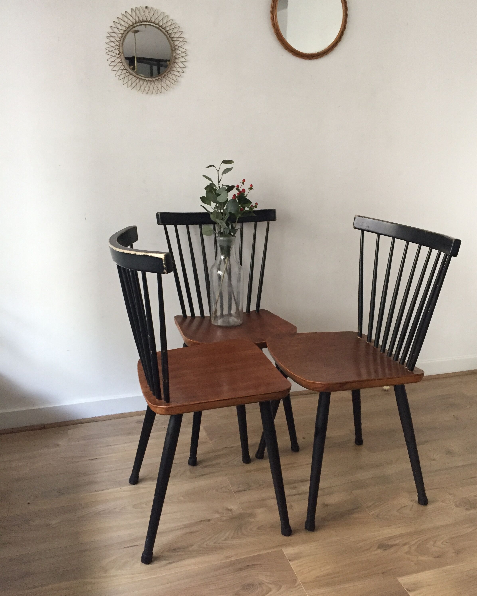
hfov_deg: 47.1
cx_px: 244
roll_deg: -0.4
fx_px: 547
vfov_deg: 57.1
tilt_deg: -13.7
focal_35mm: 31
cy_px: 281
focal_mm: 4.15
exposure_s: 1/33
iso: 250
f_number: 2.2
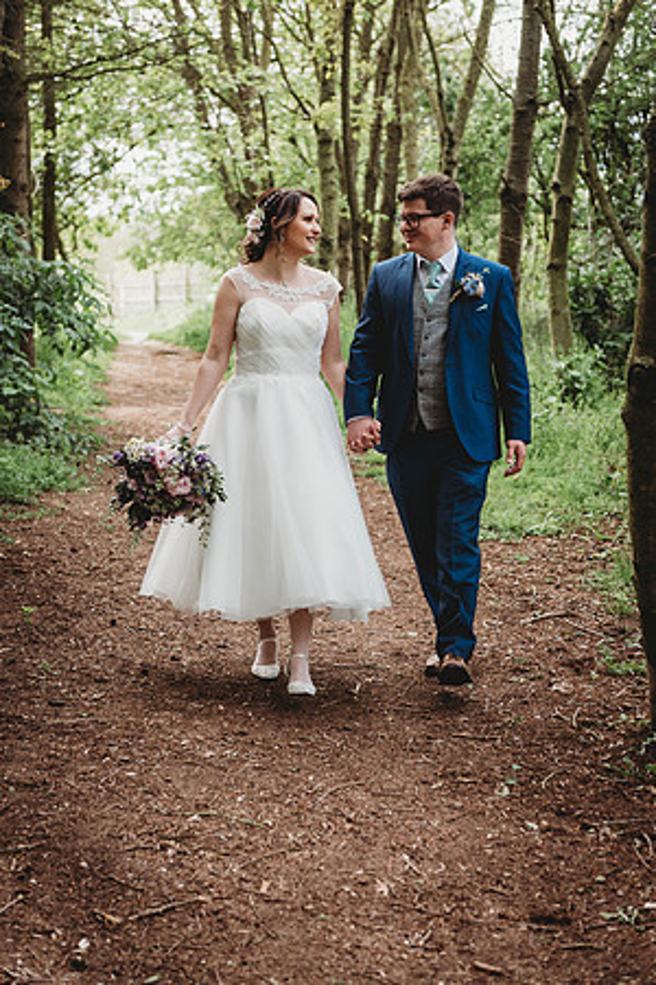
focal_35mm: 62
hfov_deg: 21.9
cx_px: 328
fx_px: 1695
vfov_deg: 32.4
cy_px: 492
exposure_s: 1/200
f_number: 3.5
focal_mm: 62
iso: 220
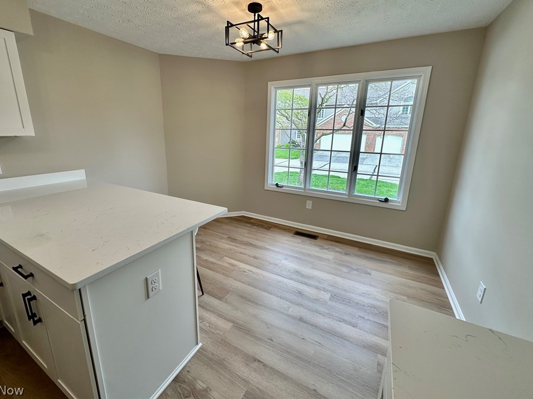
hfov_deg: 98.1
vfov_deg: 81.6
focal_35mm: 15
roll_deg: -0.8
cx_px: 251
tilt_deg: -12.5
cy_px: 186
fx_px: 231
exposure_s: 1/119
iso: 40
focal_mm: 2.22
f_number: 2.2
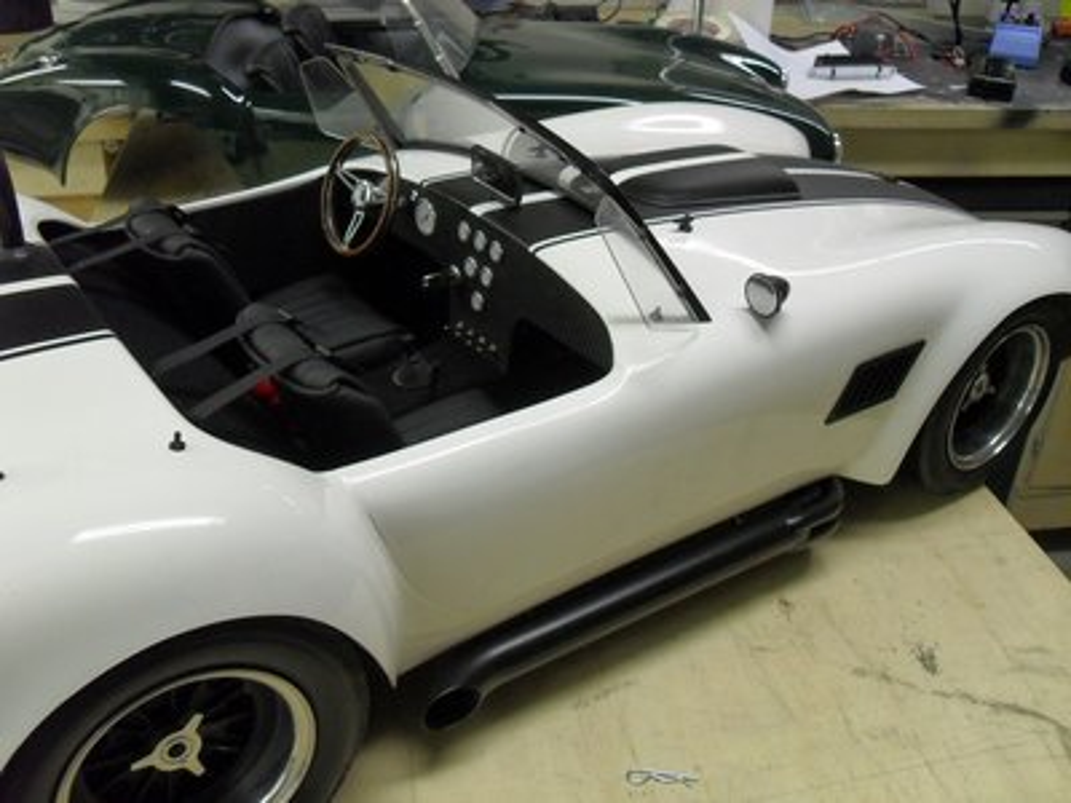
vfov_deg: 40.7
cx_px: 536
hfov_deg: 52.6
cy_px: 402
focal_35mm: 35
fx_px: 1083
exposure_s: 1/30
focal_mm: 6.2
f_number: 2.8
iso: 160
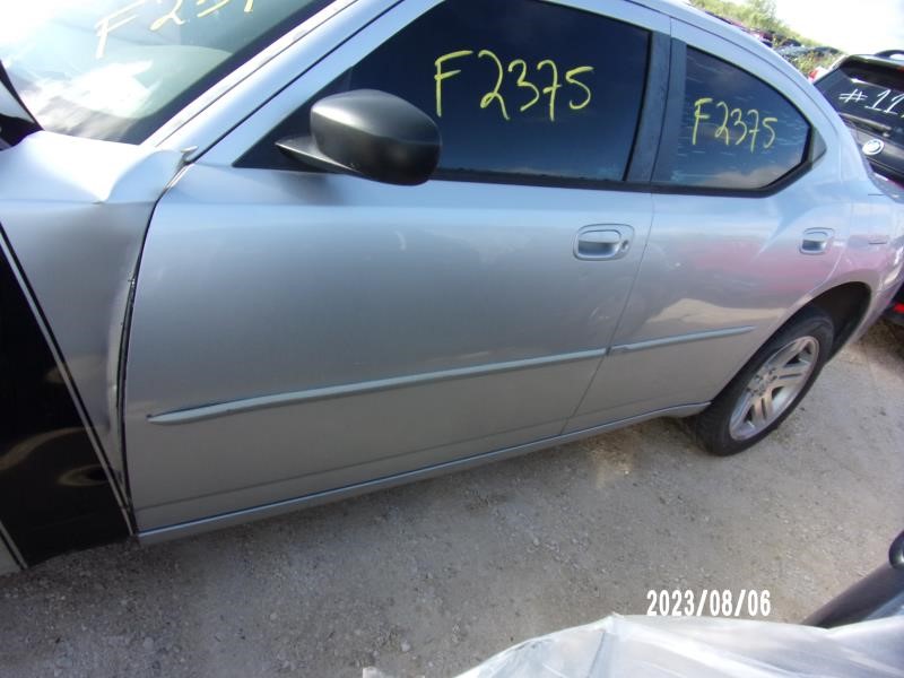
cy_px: 339
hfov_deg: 71.6
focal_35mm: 24
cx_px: 452
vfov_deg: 56.8
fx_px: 627
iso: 80
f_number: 3.3
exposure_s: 1/250
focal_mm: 4.3
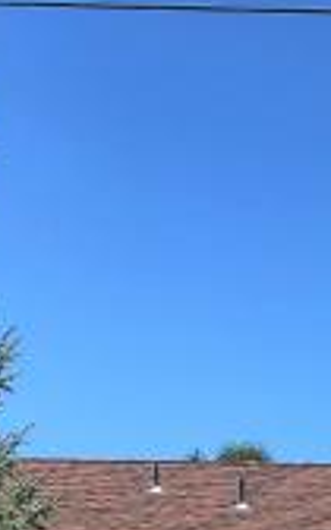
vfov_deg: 17.6
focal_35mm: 113
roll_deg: -0.9
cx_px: 514
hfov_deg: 11.1
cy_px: 621
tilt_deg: +7.6
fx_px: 1631
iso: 20
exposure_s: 1/1333
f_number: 1.8
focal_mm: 3.99
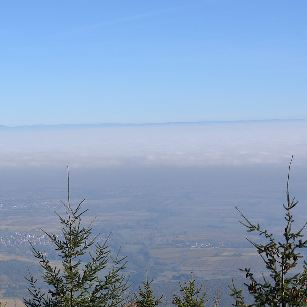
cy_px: 167
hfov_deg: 19.0
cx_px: 39
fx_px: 904
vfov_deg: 19.3
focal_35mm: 90
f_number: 8
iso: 160
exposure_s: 1/500
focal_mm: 27
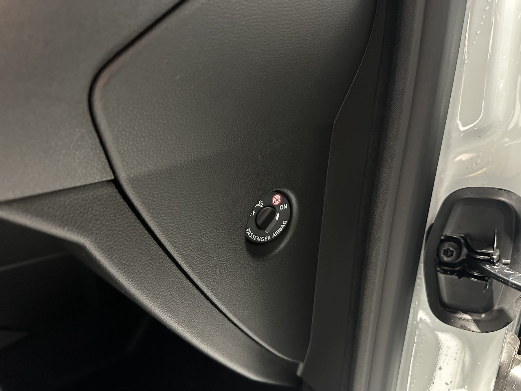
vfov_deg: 56.8
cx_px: 260
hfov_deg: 71.6
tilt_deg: -22.7
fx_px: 361
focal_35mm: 24
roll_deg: +0.7
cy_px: 196
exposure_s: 1/30
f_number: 1.78
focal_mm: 6.86
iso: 1000
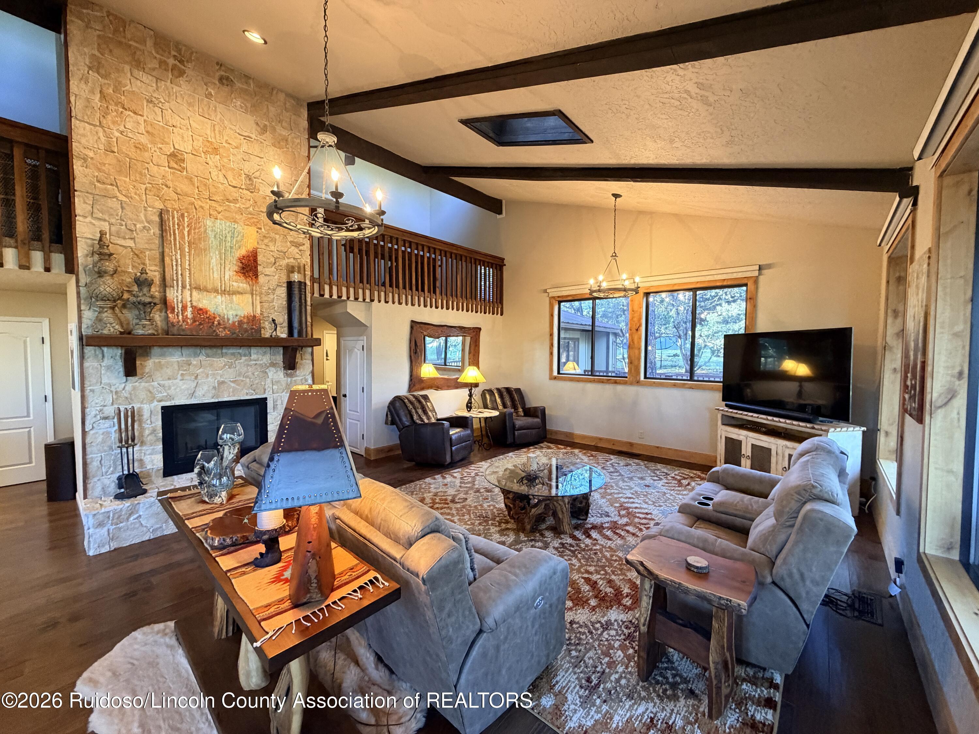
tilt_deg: -3.6
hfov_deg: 102.1
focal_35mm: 14
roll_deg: +0.0
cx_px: 490
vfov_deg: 85.7
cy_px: 367
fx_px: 396
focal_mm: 2.22
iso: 500
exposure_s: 1/60
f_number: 2.2
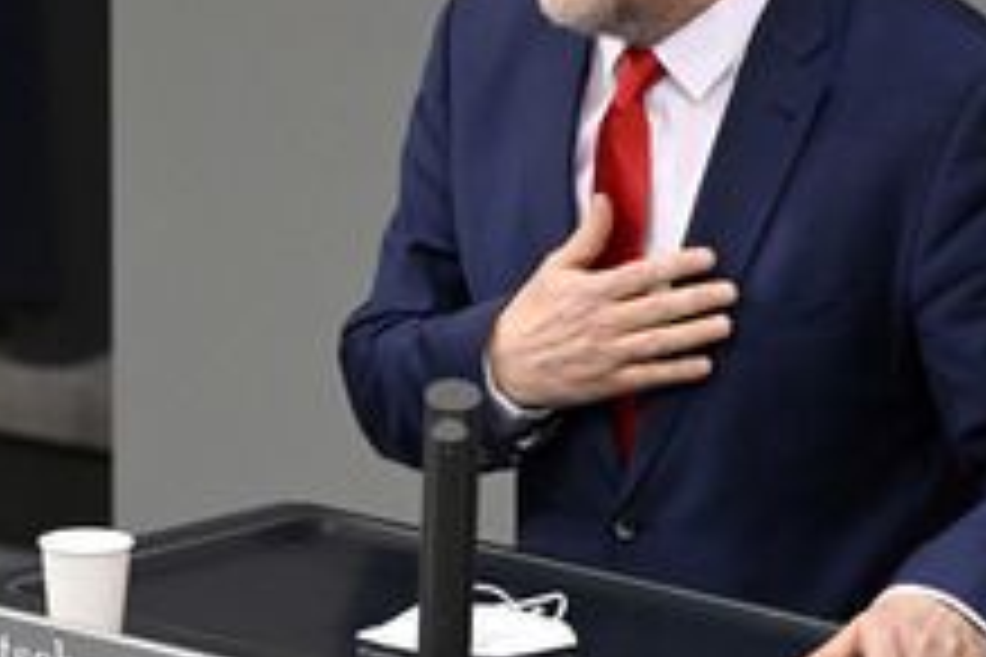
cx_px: 498
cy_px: 220
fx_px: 22019
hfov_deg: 2.6
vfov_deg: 1.7
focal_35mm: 804
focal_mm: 390
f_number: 5.6
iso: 6400
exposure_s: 1/250
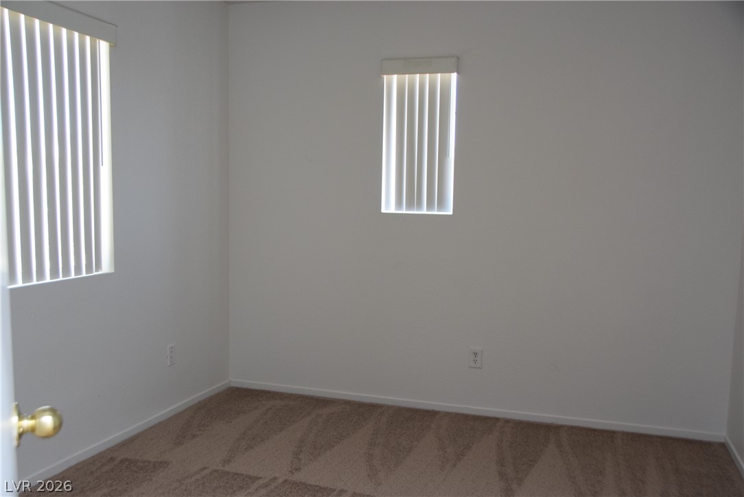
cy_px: 248
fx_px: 682
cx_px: 372
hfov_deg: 57.2
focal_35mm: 33
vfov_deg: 40.0
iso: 800
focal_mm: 22
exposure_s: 1/60
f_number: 4
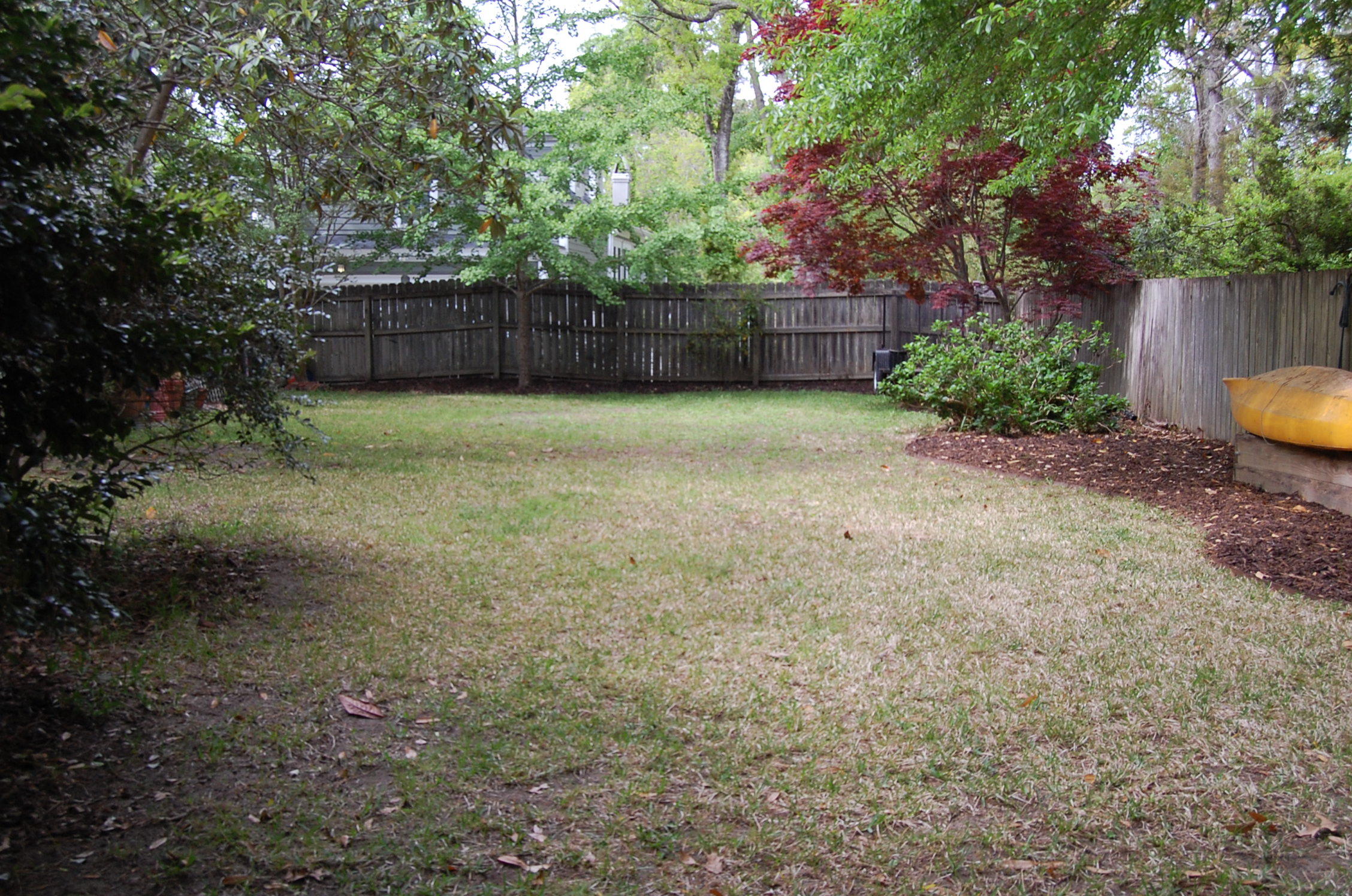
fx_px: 1462
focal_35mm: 39
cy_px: 448
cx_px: 676
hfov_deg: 49.6
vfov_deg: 34.1
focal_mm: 26
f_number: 9
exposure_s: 1/125
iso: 400
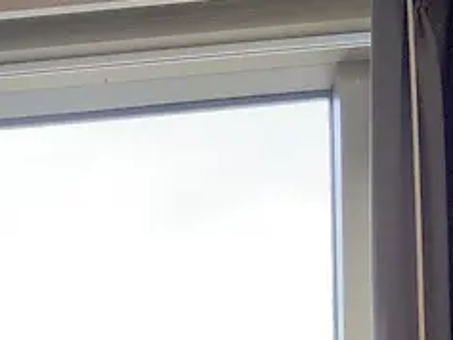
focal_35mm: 76
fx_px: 995
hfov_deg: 25.2
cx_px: 82
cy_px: 565
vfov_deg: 16.9
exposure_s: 1/60
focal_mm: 2.69
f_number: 1.9
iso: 100
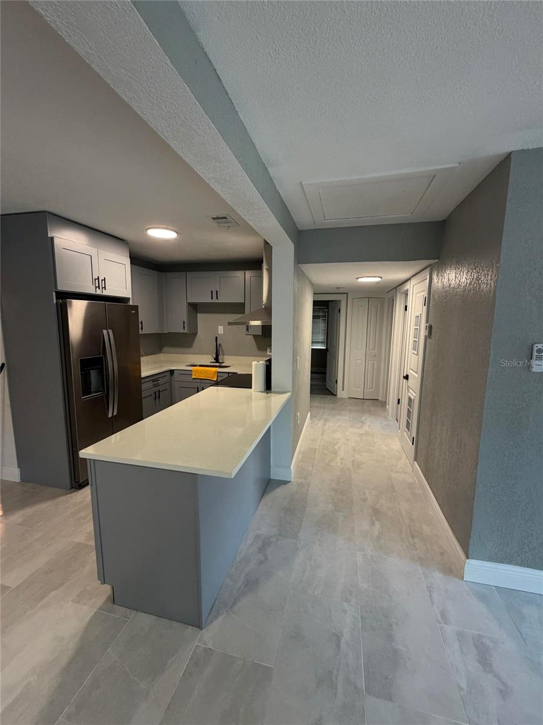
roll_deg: -0.4
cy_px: 362
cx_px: 272
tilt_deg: -7.5
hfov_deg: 85.7
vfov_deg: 102.1
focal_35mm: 14
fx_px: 293
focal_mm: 2.22
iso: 320
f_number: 2.2
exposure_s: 1/120
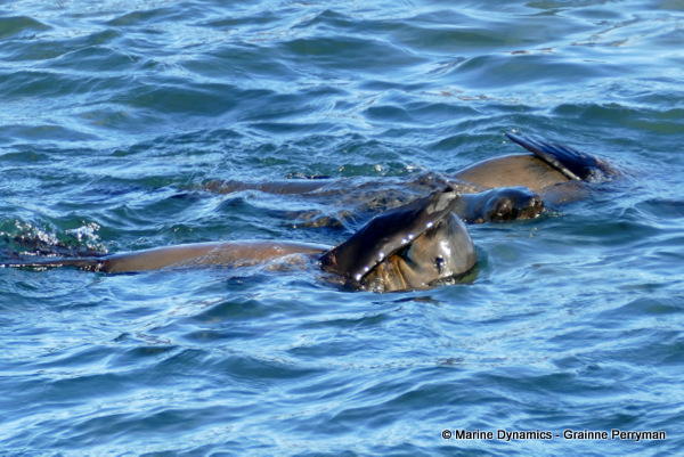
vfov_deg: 4.4
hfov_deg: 6.5
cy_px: 228
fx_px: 5989
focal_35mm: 315
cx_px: 342
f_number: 4
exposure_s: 1/320
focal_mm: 114.8
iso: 125
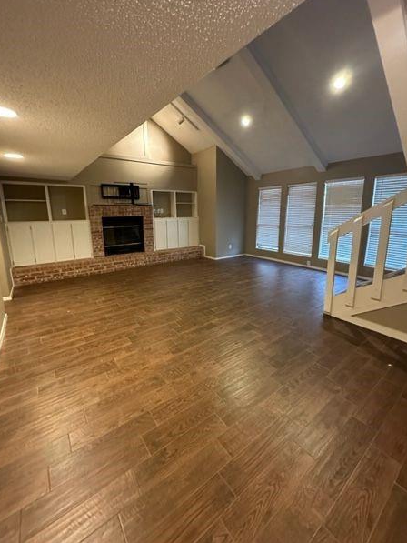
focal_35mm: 15
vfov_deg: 98.0
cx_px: 212
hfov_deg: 81.7
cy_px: 253
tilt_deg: -8.7
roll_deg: -0.4
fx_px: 235
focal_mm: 2.22
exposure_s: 1/40
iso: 800
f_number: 2.2
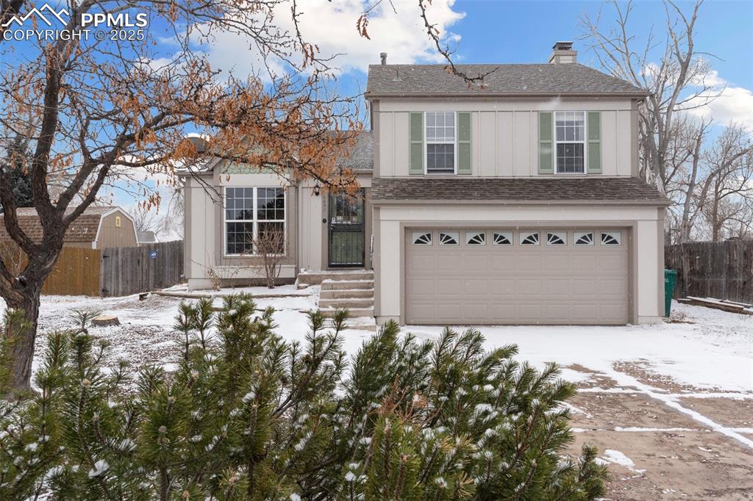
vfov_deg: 49.5
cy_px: 250
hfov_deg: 69.4
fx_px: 544
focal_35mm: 26
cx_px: 376
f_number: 11
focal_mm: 26
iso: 100
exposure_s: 1/60
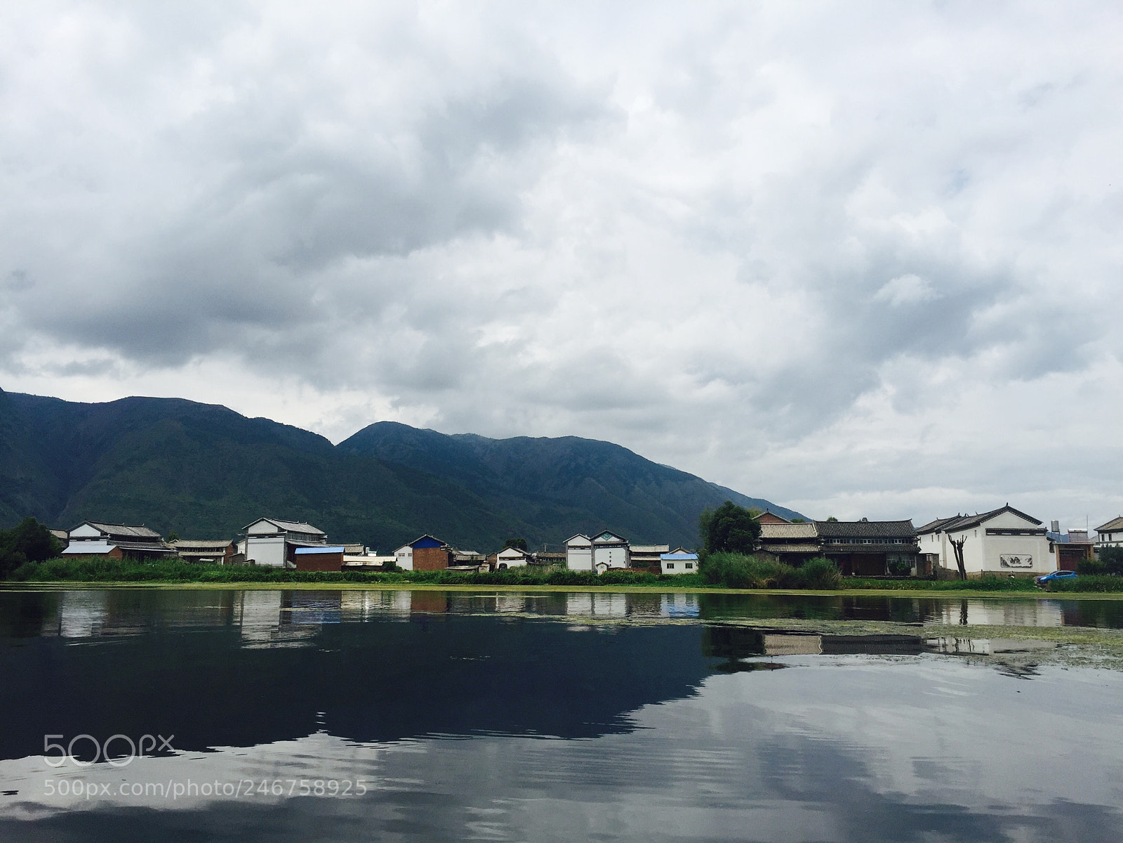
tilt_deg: +9.4
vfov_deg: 48.2
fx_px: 941
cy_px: 422
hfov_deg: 61.7
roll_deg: -2.1
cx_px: 562
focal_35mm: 29
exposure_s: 1/4405
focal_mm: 4.15
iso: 32
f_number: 2.2
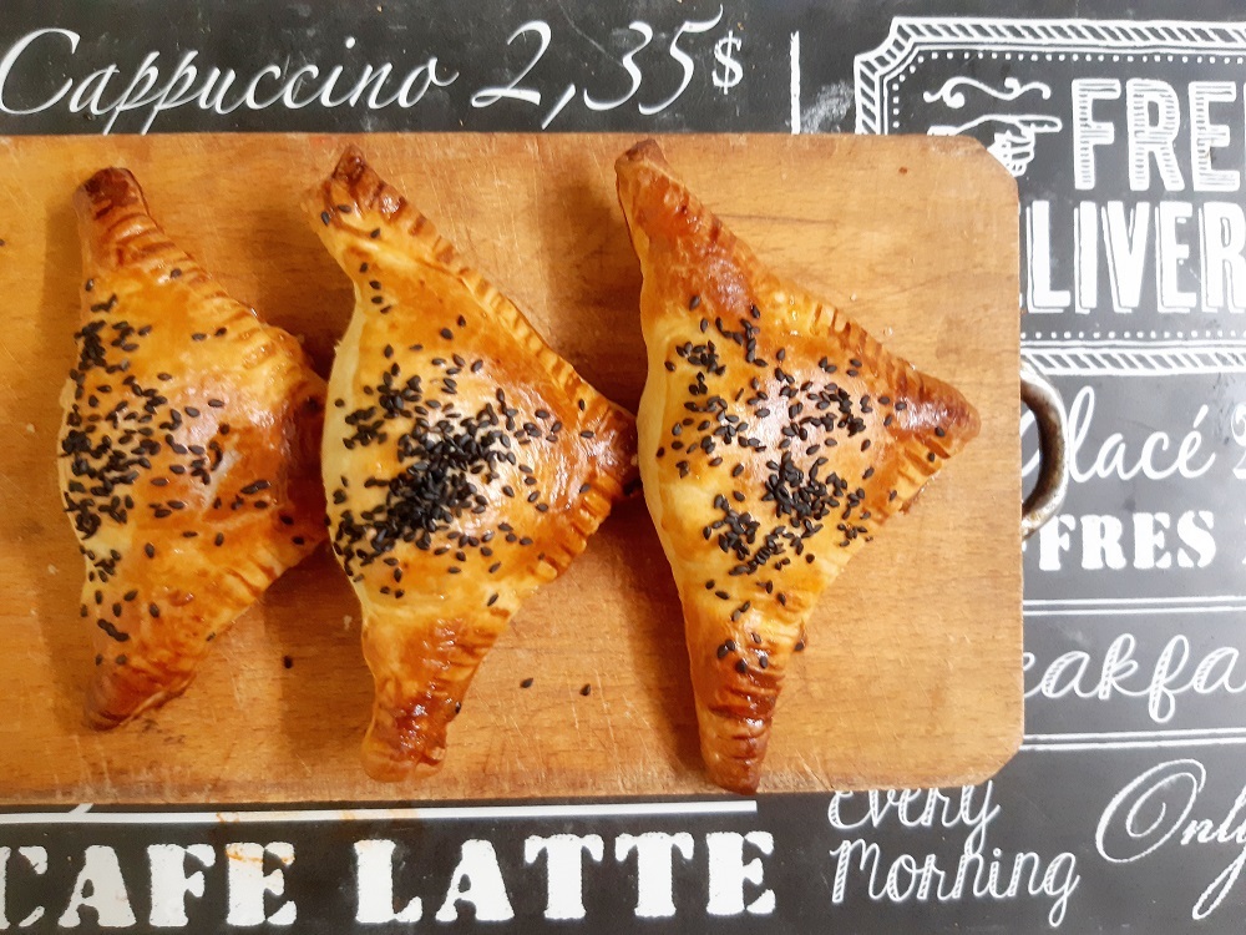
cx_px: 623
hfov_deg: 67.3
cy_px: 468
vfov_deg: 53.1
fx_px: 936
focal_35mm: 26
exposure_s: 1/50
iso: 200
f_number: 1.7
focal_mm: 3.92
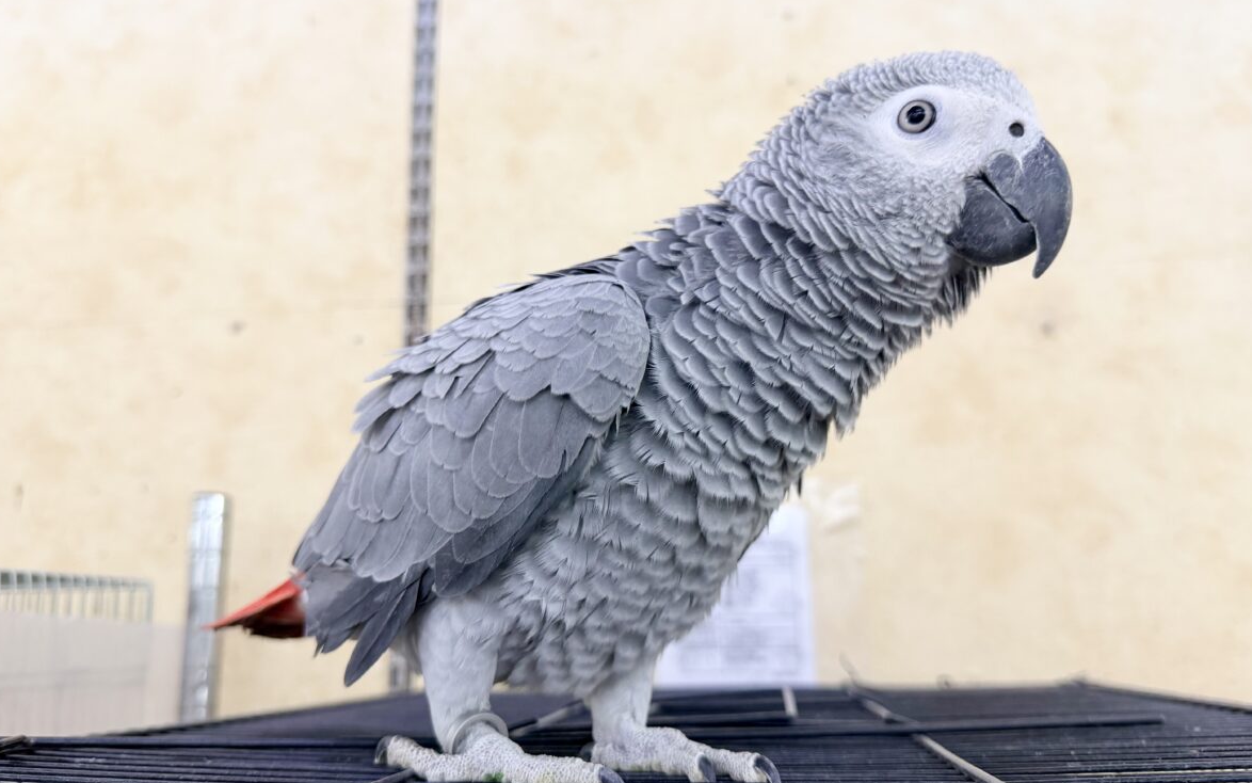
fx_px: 887
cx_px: 627
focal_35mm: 26
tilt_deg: +13.8
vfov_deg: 47.6
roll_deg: +1.4
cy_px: 399
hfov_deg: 70.4
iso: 200
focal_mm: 6.76
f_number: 1.78
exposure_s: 1/100
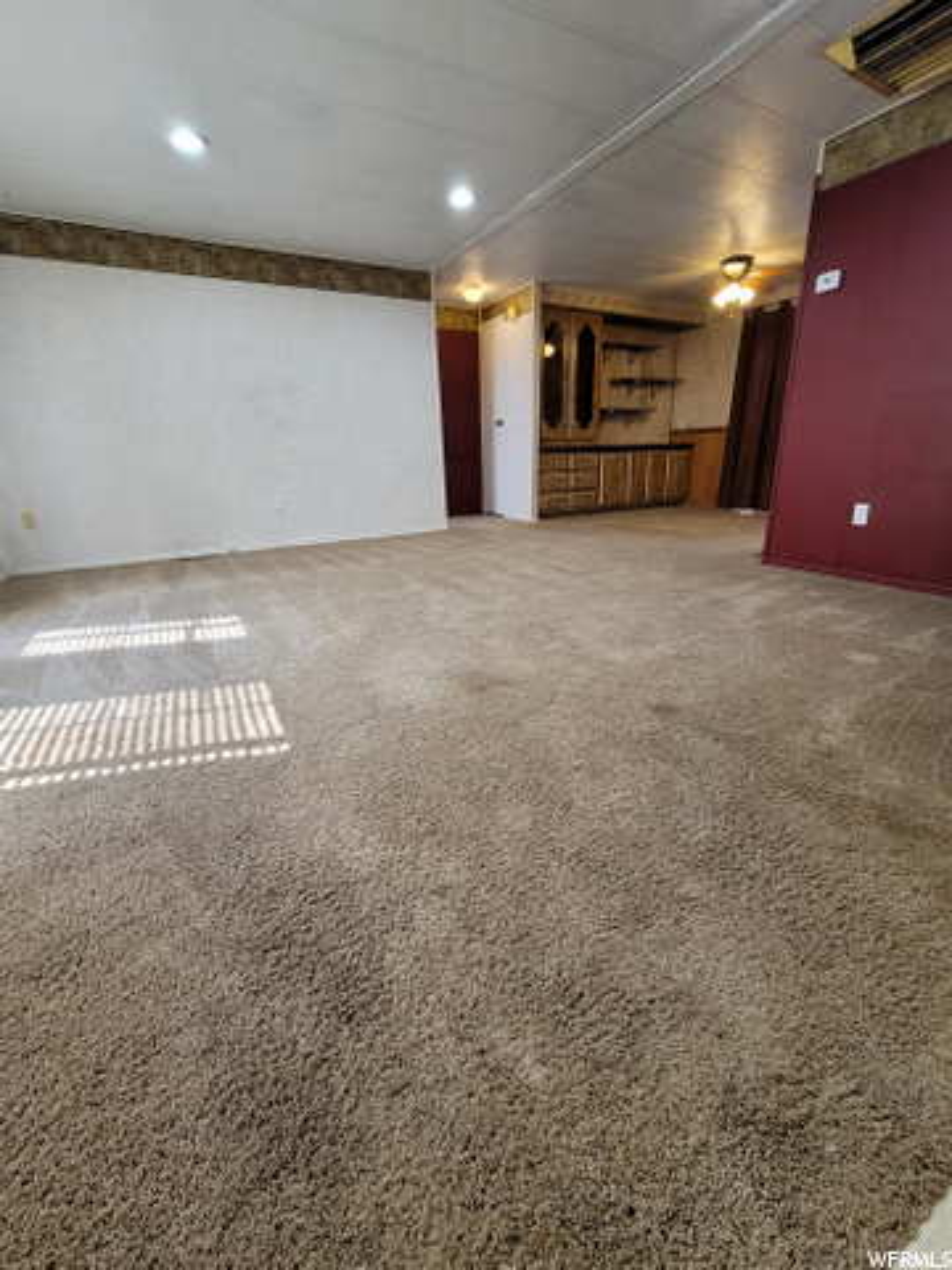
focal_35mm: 13
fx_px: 477
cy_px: 635
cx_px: 476
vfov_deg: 106.2
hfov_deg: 89.9
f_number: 2.2
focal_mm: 2.2
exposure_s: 1/59
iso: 250
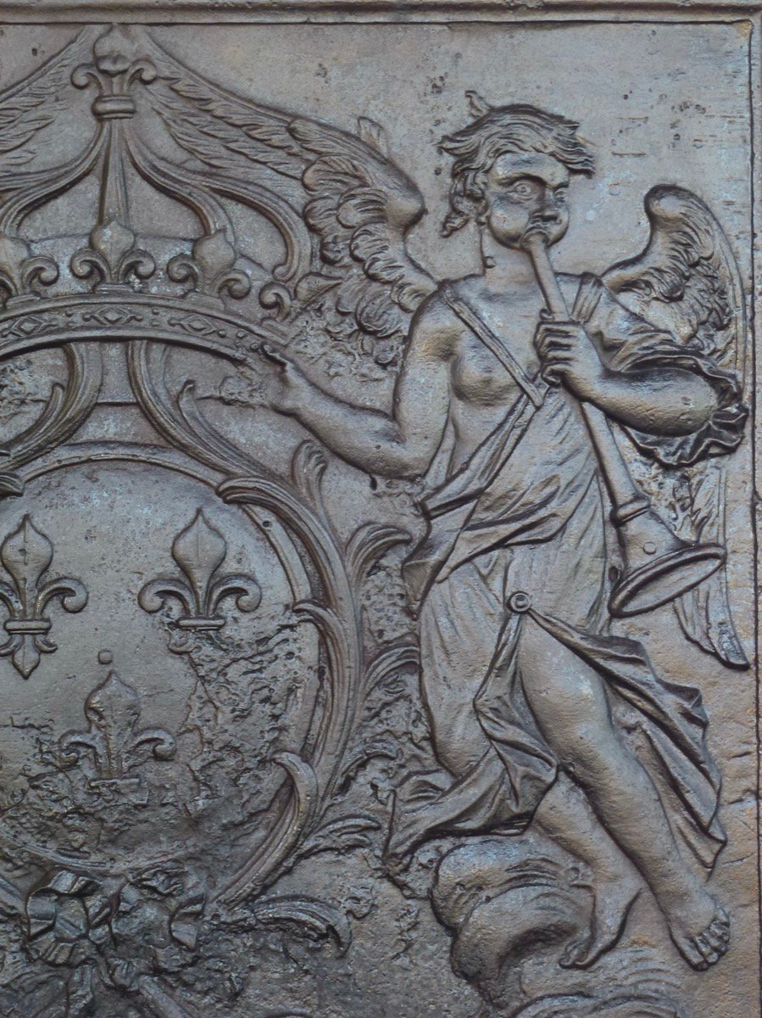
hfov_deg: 19.4
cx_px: 381
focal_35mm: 76
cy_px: 509
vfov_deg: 25.7
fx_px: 2232
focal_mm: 13.6
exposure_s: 1/30
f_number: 4.7
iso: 200
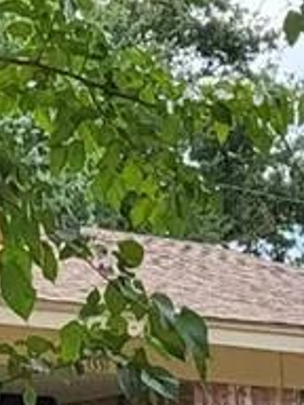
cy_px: 909
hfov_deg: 7.1
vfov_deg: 8.8
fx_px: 2436
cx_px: 51
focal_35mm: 208
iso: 50
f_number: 1.8
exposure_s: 1/866
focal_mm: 4.25
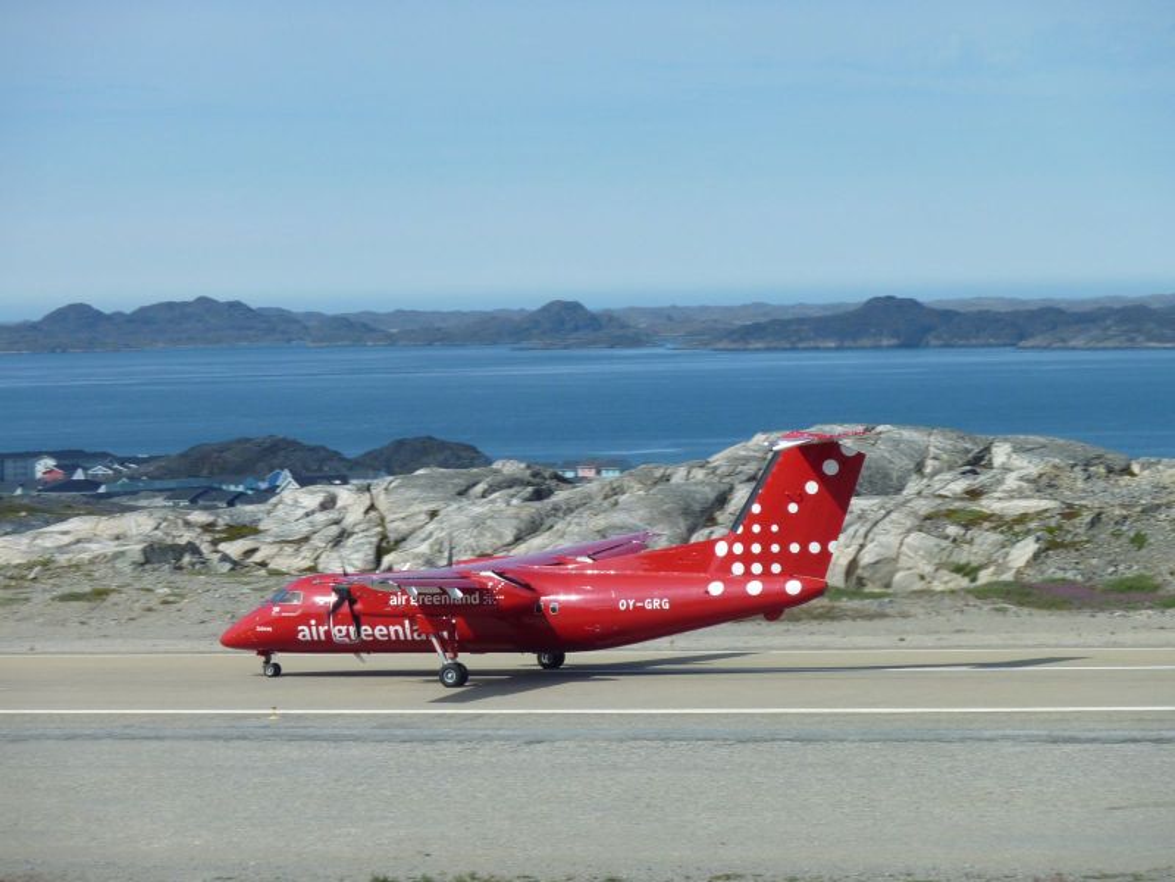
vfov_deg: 7.6
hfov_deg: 10.1
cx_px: 588
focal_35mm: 196
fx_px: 6653
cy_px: 441
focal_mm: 32.1
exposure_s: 1/640
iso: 100
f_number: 5.6
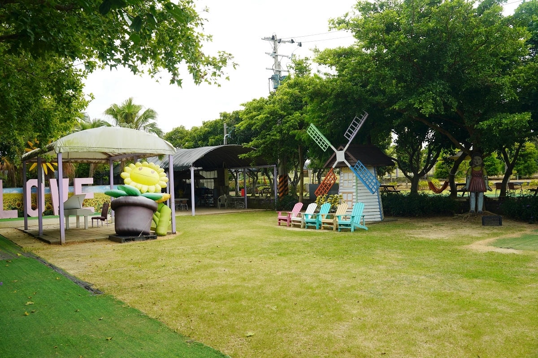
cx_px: 269
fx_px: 448
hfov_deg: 61.9
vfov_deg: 43.6
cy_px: 179
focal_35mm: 30
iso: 100
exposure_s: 1/80
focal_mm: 30
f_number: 5.6
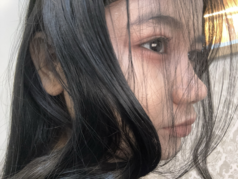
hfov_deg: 73.9
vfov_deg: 58.9
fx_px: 158
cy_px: 90
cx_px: 119
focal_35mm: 23
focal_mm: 2.69
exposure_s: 1/25
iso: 200
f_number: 1.9
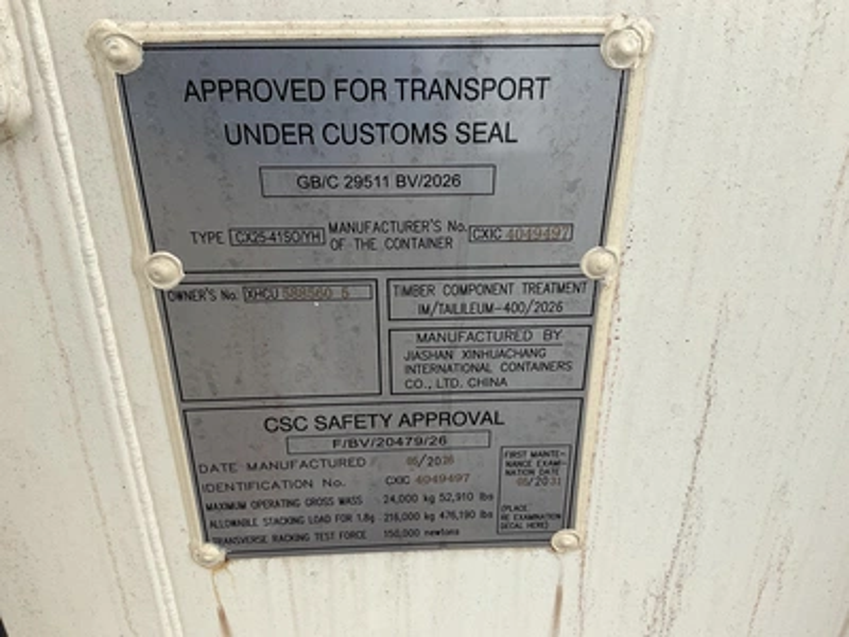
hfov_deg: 61.7
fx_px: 711
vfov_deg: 48.2
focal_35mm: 29
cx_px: 424
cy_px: 318
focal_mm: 3
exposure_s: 1/428
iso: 25
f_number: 1.8
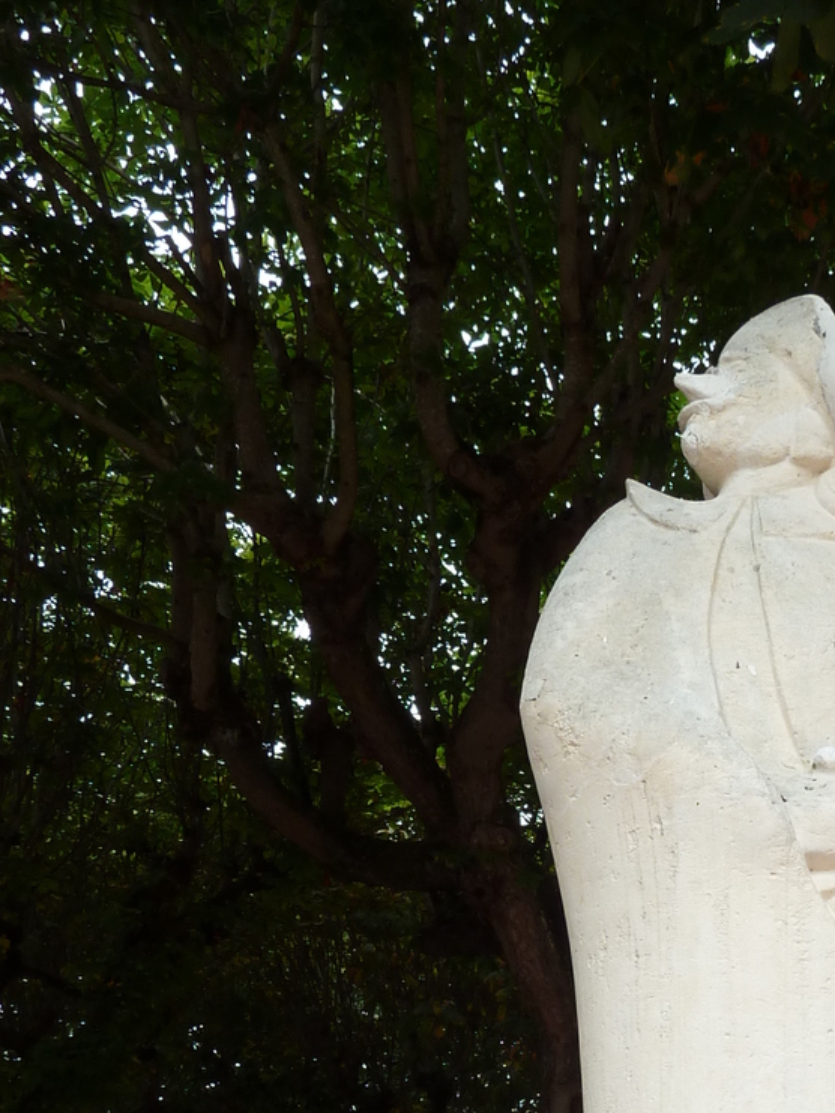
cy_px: 964
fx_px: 1736
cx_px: 728
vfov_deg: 33.9
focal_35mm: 54
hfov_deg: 26.3
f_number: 4
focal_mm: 4.1
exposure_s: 1/160
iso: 80
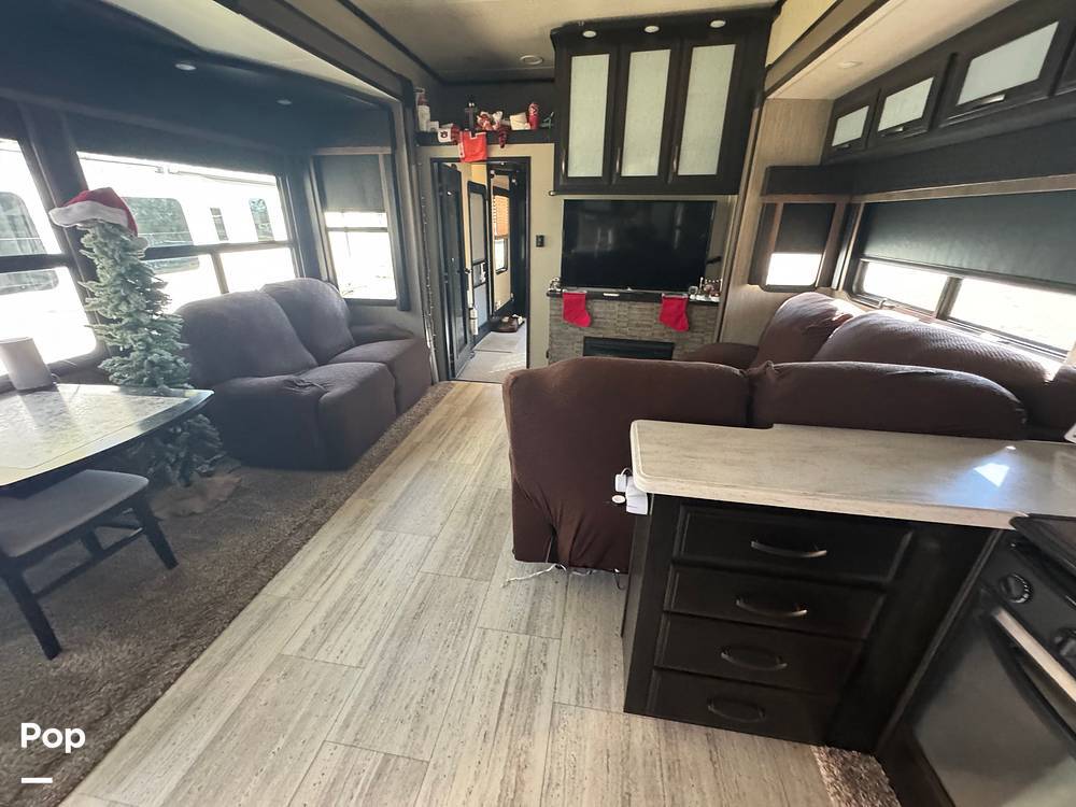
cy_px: 404
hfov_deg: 102.1
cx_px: 538
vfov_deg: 85.7
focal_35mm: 14
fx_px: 435
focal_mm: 2.22
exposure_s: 1/60
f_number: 2.2
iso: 1000
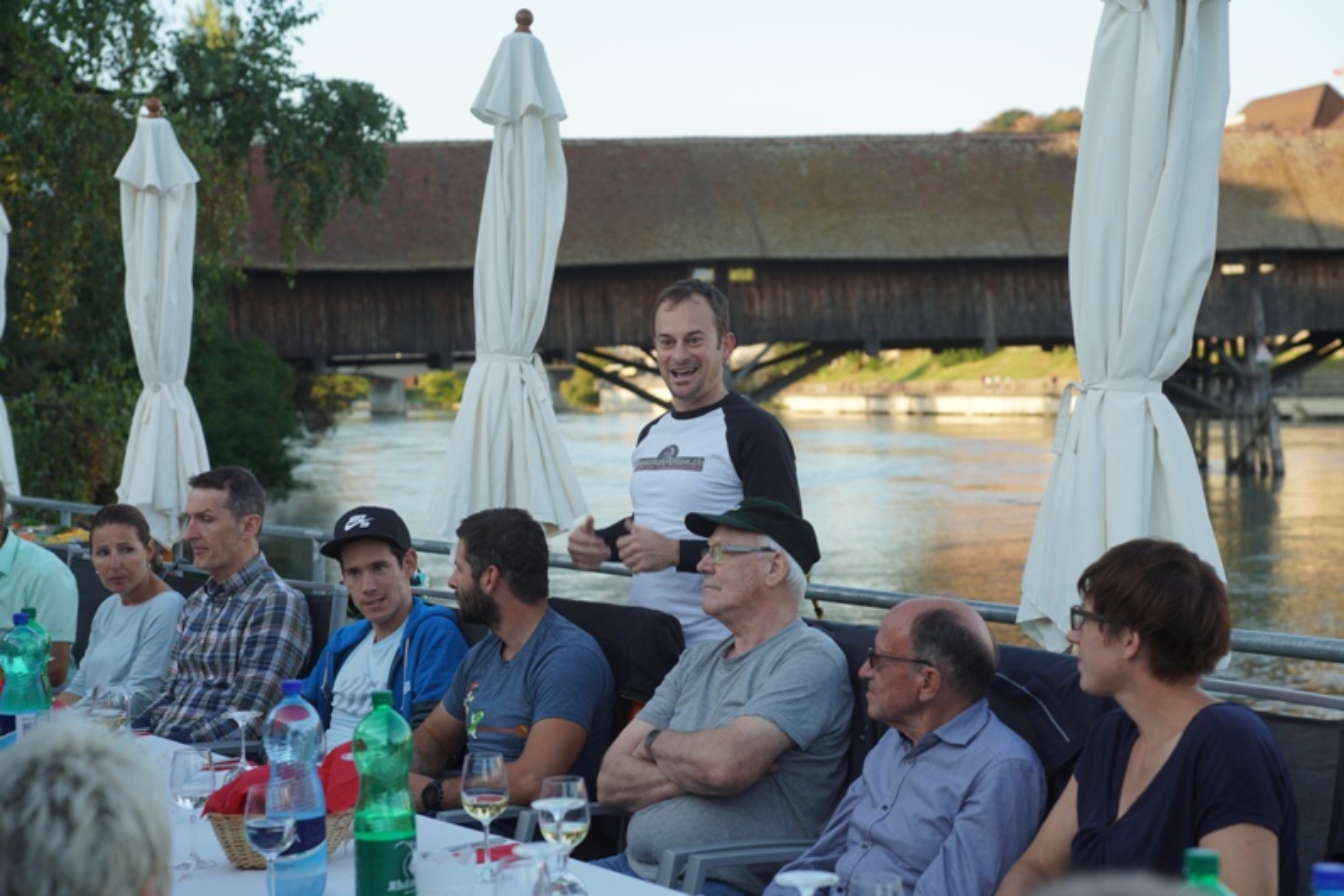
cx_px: 672
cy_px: 448
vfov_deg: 19.5
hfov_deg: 28.8
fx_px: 2613
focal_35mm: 70
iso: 100
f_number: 4.5
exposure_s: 1/100
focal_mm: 70
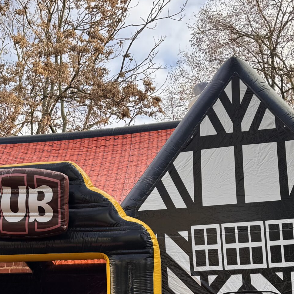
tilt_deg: +6.3
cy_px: 268
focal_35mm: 56
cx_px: 64
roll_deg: +0.0
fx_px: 538
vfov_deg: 29.2
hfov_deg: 29.9
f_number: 1.78
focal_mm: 6.86
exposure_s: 1/567
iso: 80
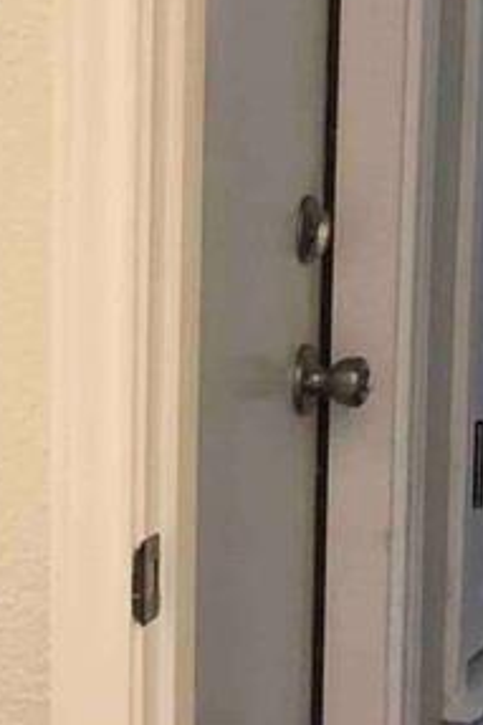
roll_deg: +1.0
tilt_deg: -10.8
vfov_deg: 13.1
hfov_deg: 8.5
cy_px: 525
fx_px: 3143
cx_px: -362
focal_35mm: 156
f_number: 1.8
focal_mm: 3.99
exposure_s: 1/24
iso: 40
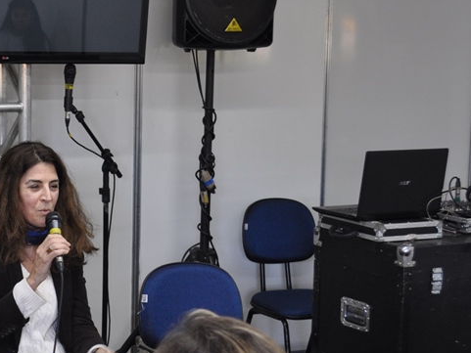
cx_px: 13
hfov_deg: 21.1
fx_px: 1225
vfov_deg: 16.4
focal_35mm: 90
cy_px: 218
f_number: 4.8
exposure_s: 1/40
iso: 640
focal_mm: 32
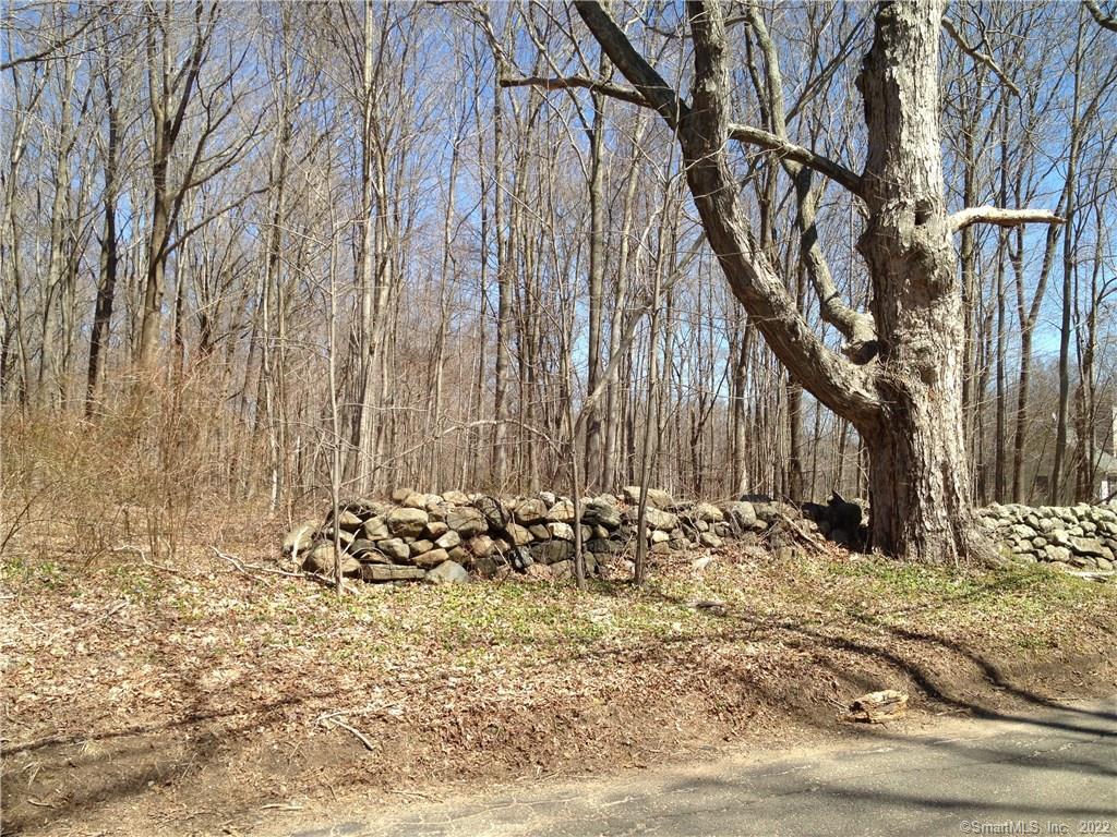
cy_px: 418
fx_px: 1129
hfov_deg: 52.6
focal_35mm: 35
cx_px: 558
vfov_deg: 40.7
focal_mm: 4.28
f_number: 2.4
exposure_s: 1/920
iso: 50
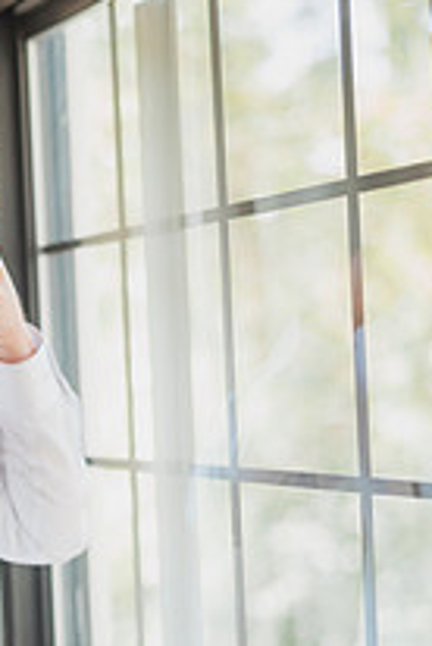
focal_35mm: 109
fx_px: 1955
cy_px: 436
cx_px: 22
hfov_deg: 12.5
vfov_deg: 18.7
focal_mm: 50
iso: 800
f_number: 1.4
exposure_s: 1/640
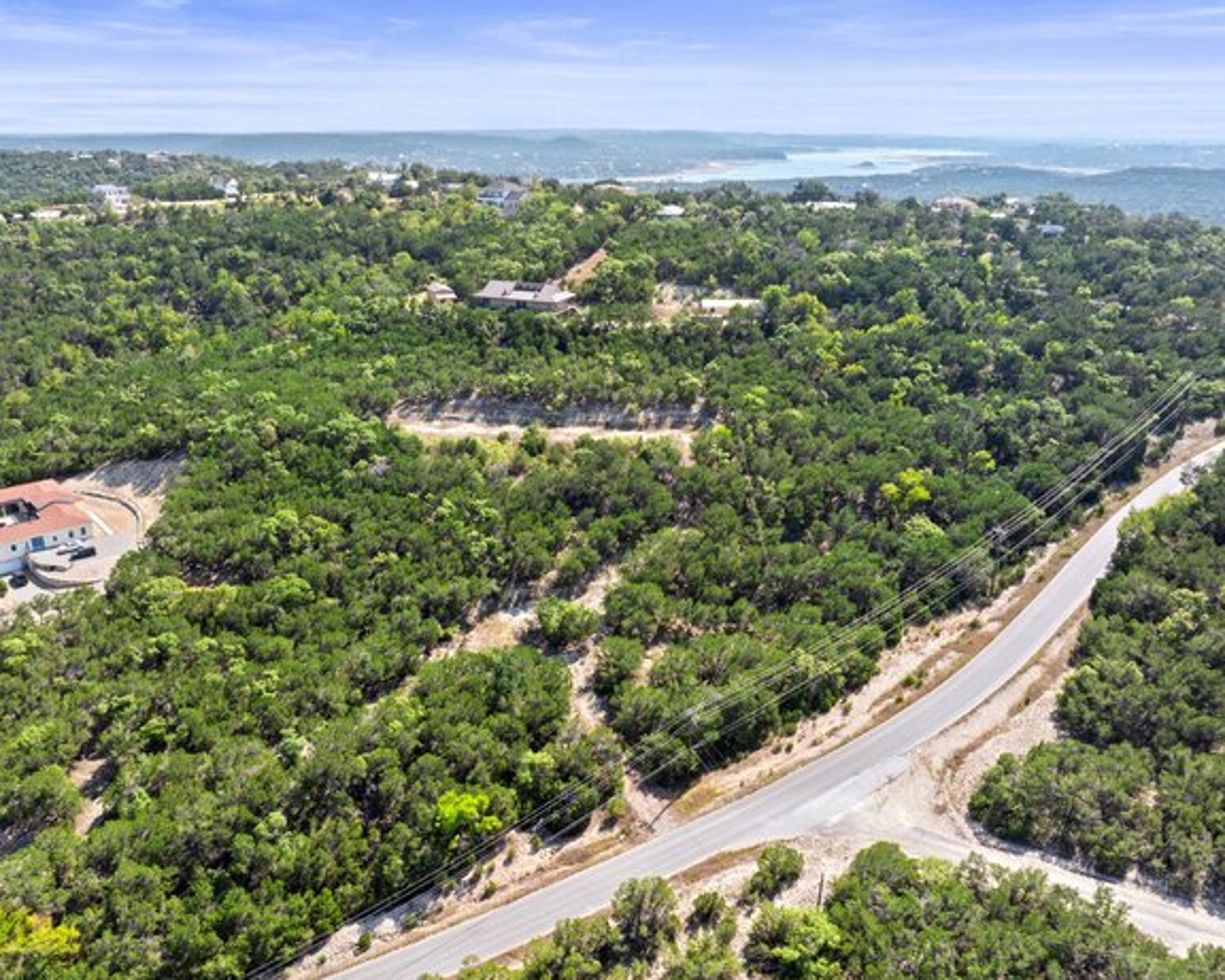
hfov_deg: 65.9
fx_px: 943
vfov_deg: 54.9
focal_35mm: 26
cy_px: 505
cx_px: 549
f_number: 11
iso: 100
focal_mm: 12.29
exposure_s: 1/80
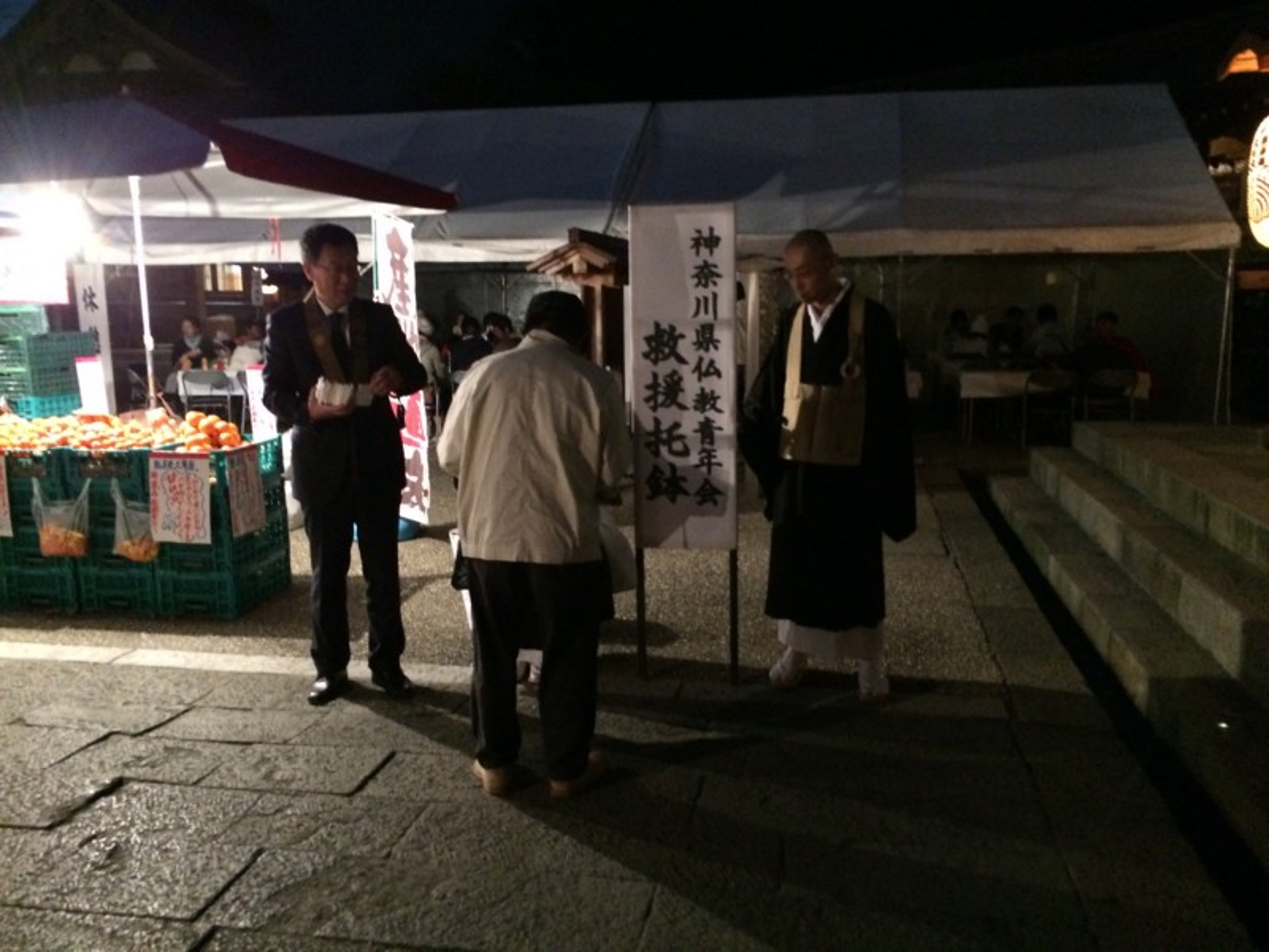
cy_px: 476
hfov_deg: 61.7
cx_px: 634
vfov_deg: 48.2
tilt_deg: -13.2
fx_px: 1063
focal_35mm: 29
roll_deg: +0.2
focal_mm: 4.15
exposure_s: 1/15
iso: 400
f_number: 2.2
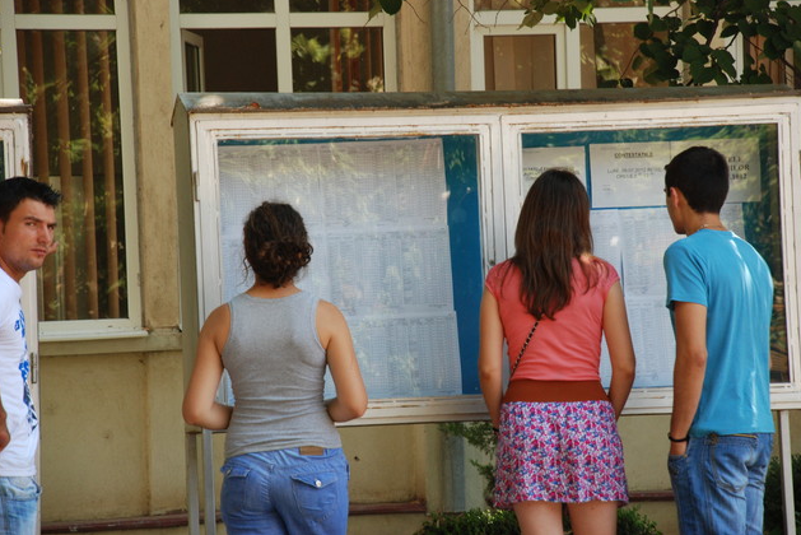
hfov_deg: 12.0
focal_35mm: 171
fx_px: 3806
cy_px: 264
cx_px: 404
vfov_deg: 8.0
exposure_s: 1/160
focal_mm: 112
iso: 500
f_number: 6.3
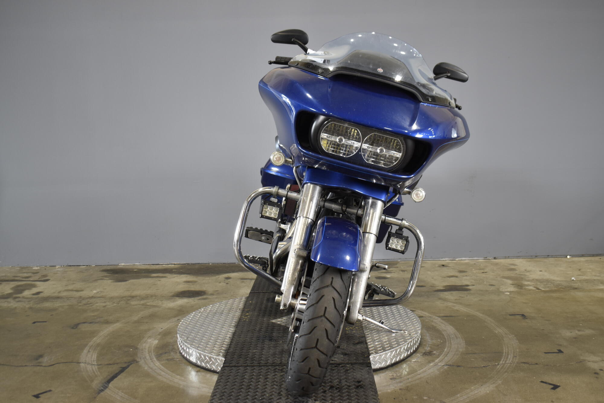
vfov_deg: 34.2
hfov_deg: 49.6
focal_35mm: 39
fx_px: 654
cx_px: 302
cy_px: 202
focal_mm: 26
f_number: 4
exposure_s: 1/25
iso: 400
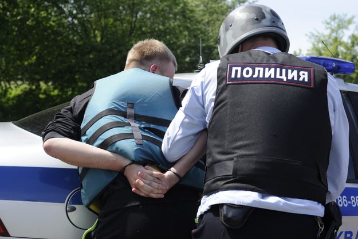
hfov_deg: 35.7
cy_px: 114
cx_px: 173
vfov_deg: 24.2
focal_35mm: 56
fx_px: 557
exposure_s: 1/800
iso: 250
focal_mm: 50
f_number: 6.3
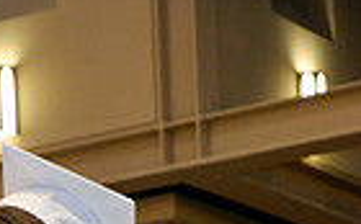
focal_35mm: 279
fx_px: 2741
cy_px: 566
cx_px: -23
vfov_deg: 4.6
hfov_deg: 7.5
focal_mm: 85
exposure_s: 1/80
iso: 2500
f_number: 6.3
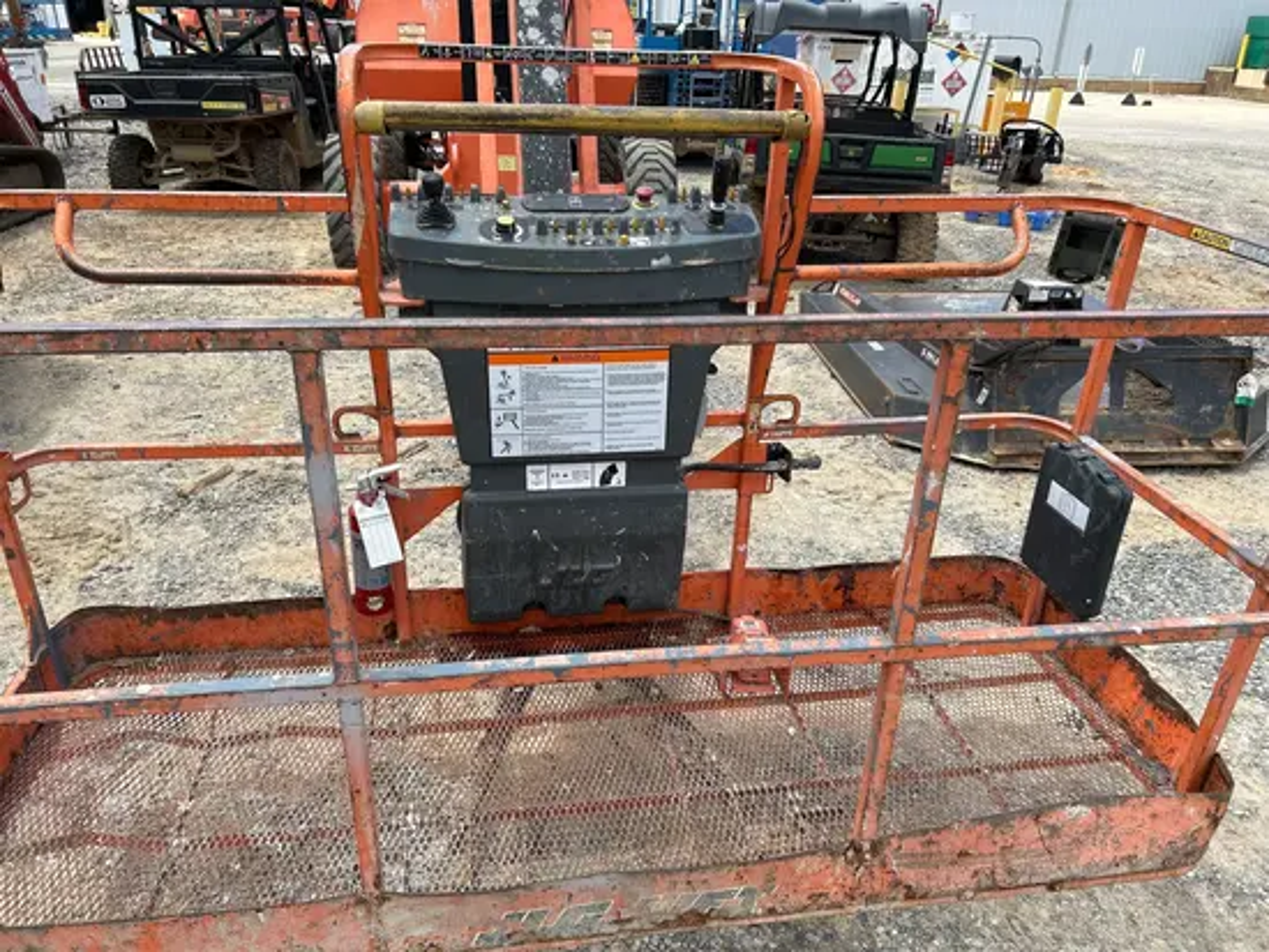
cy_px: 476
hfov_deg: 67.3
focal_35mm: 26
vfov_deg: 53.1
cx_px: 634
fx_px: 954
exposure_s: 1/2045
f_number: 1.5
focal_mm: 5.7
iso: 50
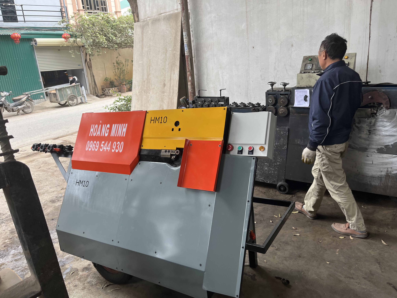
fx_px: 298
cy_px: 149
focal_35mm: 26
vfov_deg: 53.1
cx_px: 198
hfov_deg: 67.3
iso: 50
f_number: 1.6
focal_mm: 5.1
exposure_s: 1/122
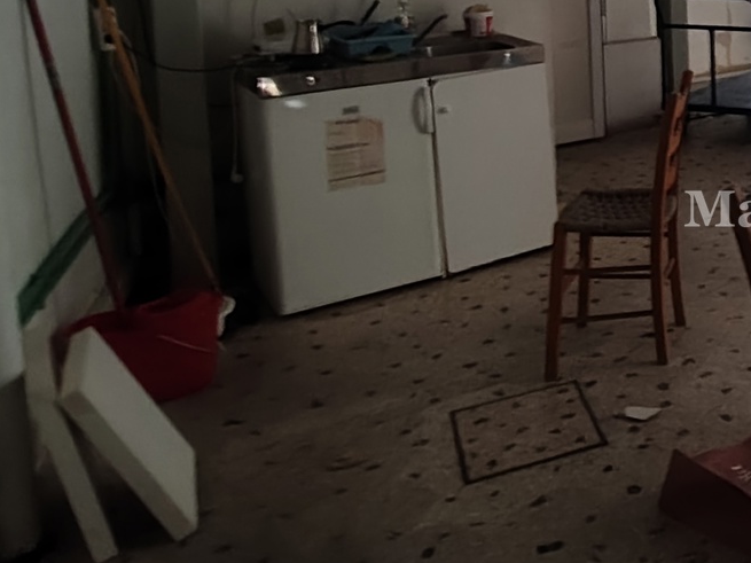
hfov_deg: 32.5
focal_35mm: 44
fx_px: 954
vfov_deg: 29.9
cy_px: -39
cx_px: 970
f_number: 2.2
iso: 320
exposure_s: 1/8.33
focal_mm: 1.67
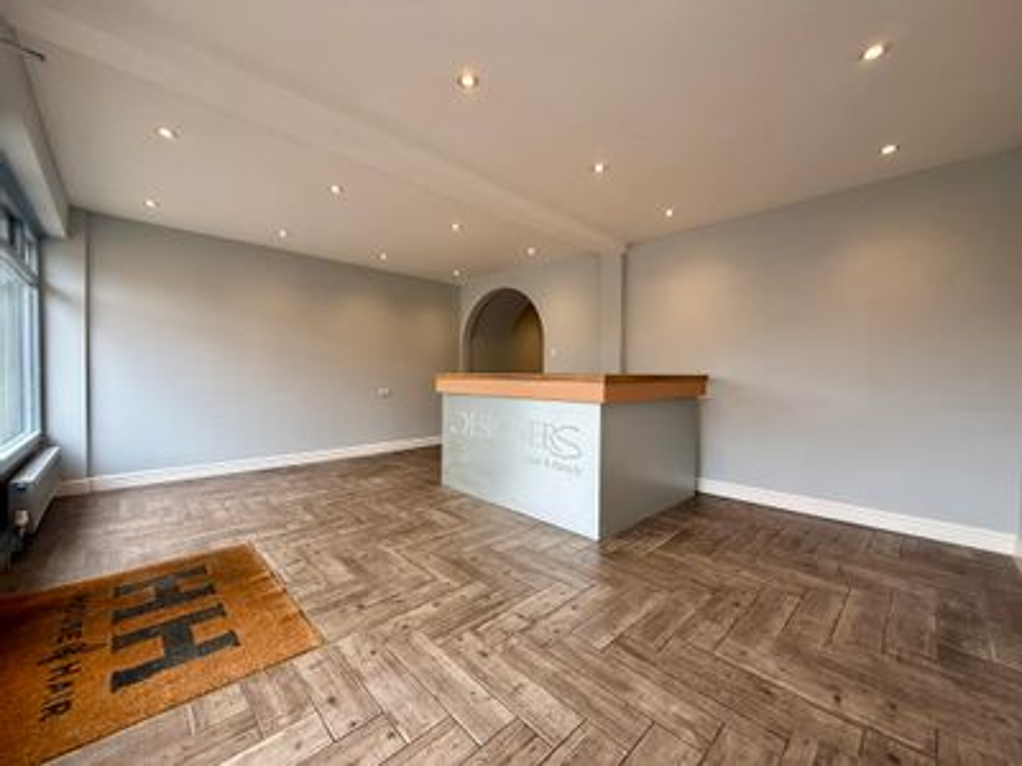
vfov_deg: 85.7
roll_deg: -0.5
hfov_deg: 102.1
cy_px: 383
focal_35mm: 14
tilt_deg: -0.9
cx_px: 511
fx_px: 413
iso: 64
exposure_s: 1/99
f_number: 2.2
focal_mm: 2.22
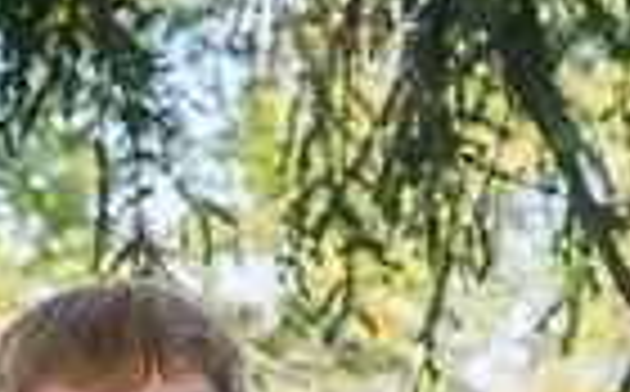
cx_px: 230
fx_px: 5914
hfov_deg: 6.1
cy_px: 919
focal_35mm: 345
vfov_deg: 3.7
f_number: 10
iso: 800
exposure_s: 1/250
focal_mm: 105
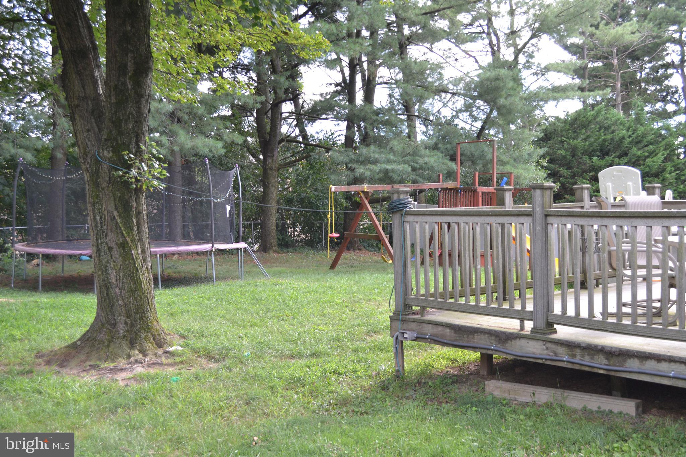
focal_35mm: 44
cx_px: 343
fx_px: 829
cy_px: 228
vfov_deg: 30.8
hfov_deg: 45.0
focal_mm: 29
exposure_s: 1/125
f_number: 5.6
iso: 360
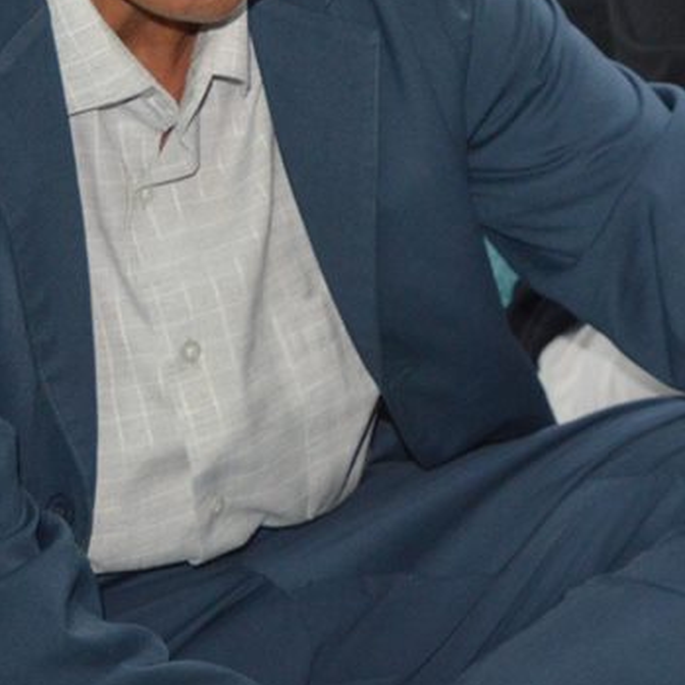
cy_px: 114
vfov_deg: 15.1
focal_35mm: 115
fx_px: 2567
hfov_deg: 14.4
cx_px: 960
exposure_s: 1/60
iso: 900
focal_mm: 23
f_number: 3.8
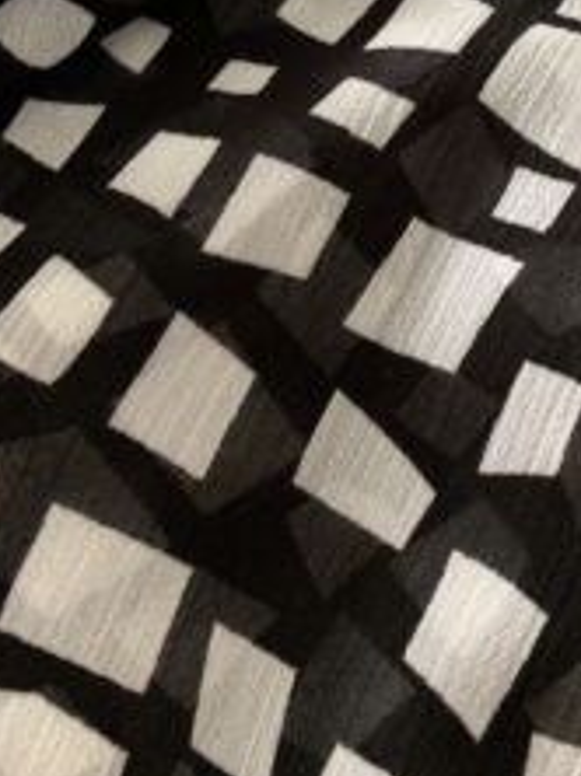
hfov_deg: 24.2
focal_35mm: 60
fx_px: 1345
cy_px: 129
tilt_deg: -58.4
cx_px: 420
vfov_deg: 31.2
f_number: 1.8
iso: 400
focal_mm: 4.25
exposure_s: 1/40
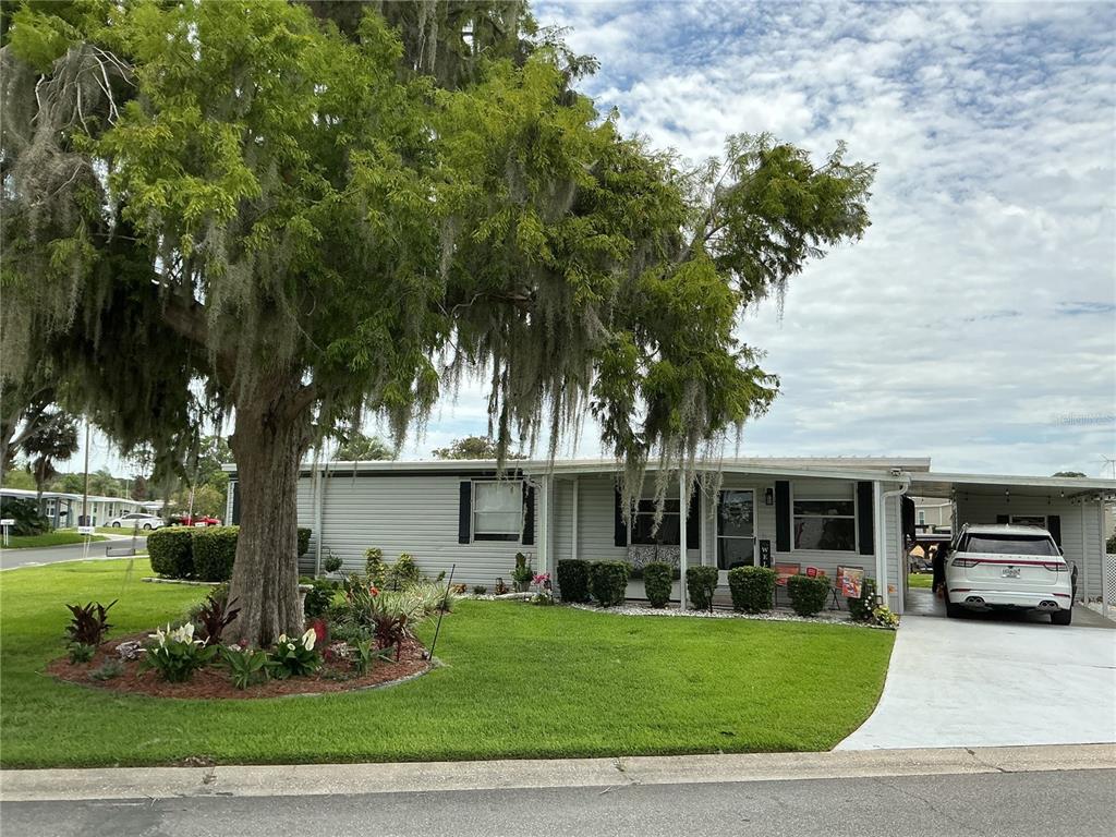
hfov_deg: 61.7
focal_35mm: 29
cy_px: 418
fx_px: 935
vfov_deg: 48.2
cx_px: 558
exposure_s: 1/2320
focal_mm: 3
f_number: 1.8
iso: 25
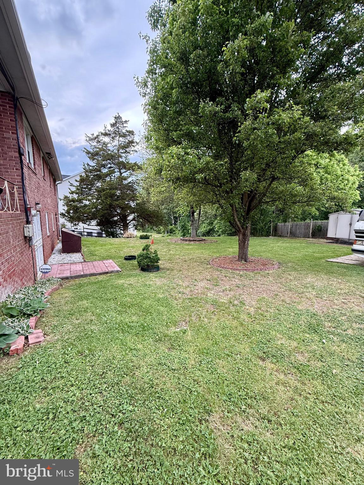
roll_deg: -0.5
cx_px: 182
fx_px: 196
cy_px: 242
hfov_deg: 85.7
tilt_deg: -6.8
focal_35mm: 14
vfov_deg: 102.1
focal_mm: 2.22
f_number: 2.2
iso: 125
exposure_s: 1/99
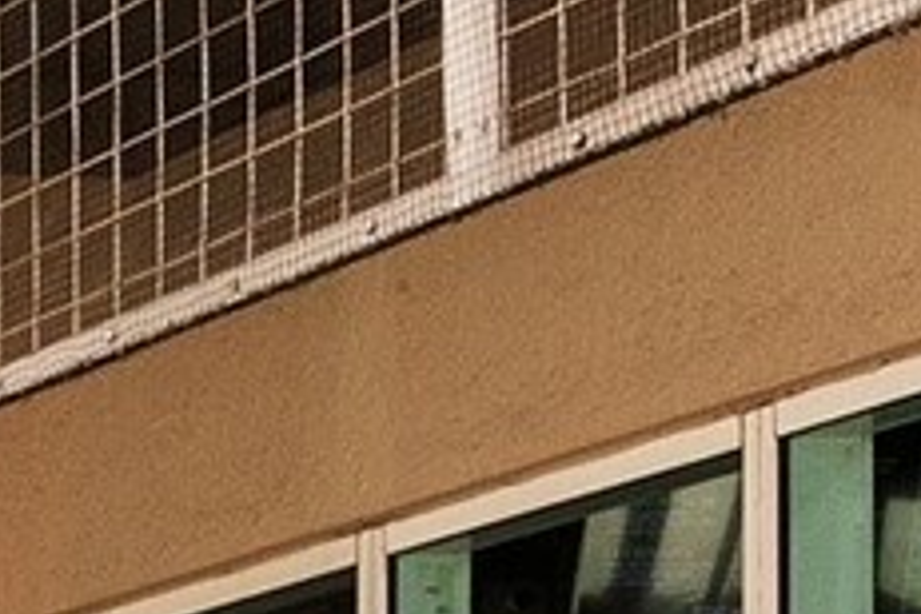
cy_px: 1521
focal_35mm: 154
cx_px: -2378
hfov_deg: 8.8
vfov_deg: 8.1
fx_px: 3940
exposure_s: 1/200
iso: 200
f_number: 8
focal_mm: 14
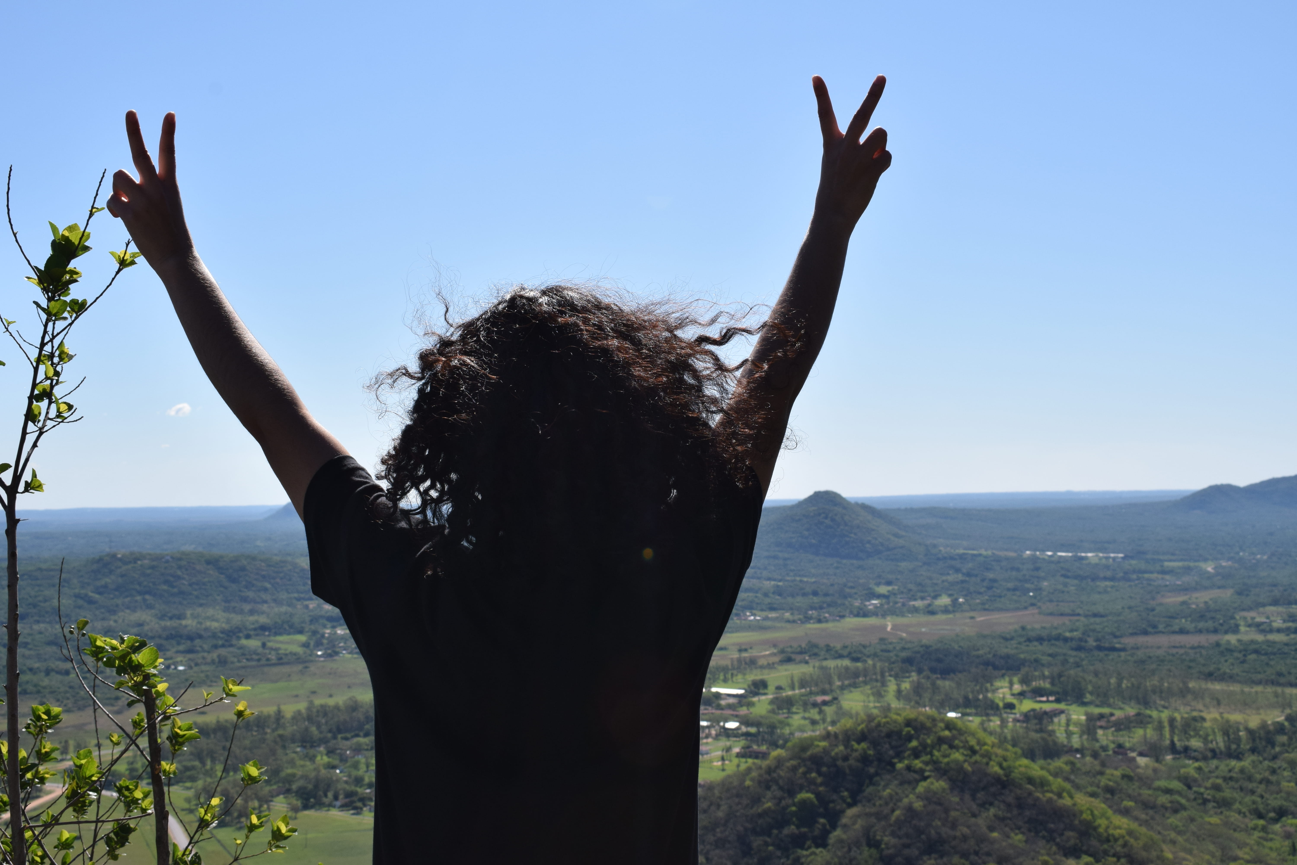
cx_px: 648
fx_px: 1729
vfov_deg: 28.1
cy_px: 432
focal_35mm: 48
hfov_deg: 41.1
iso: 400
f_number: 14
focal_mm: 32
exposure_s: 1/800
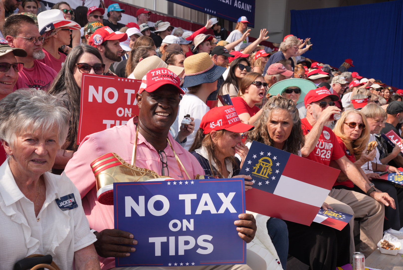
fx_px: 524
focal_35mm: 47
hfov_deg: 42.0
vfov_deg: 28.8
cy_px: 135
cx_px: 202
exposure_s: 1/320
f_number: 7.1
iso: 100
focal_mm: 31.2
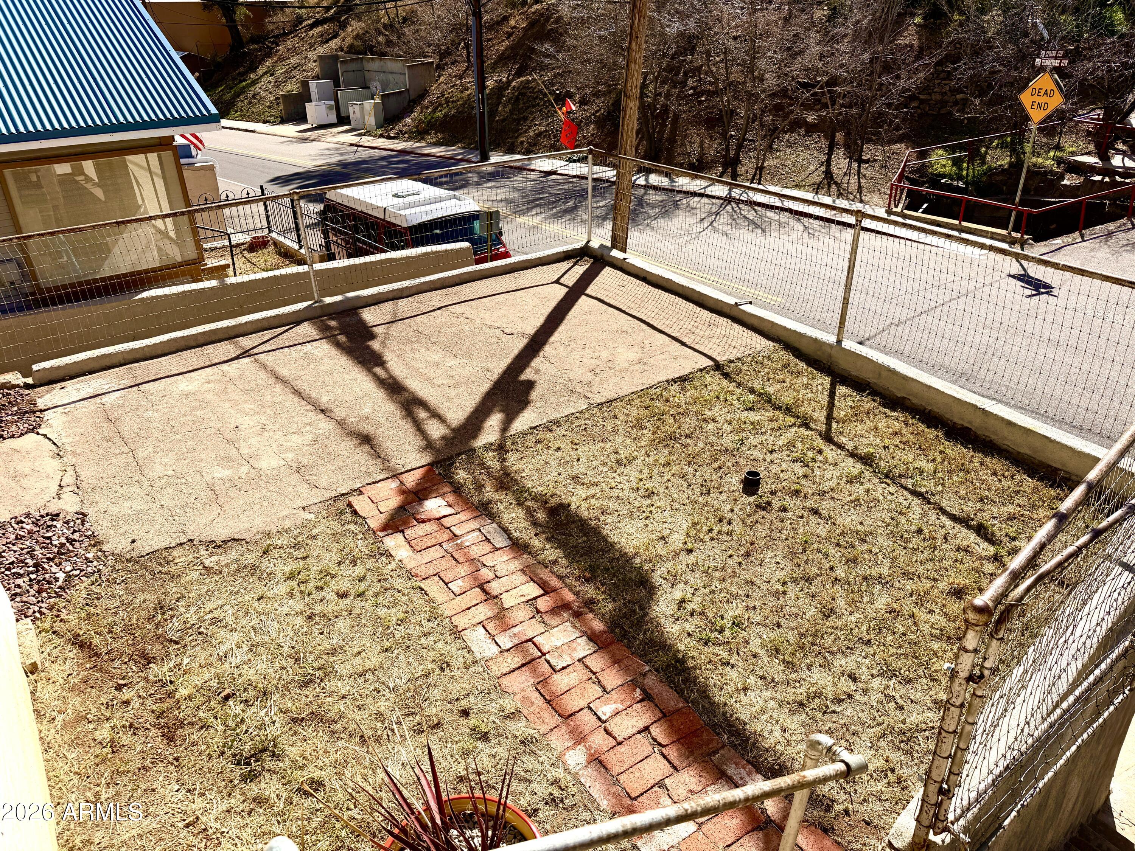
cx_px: 568
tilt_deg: -27.4
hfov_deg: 71.6
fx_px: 787
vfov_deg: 56.8
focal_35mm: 24
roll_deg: +0.6
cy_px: 426
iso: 80
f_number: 1.78
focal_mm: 6.76
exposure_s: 1/5319
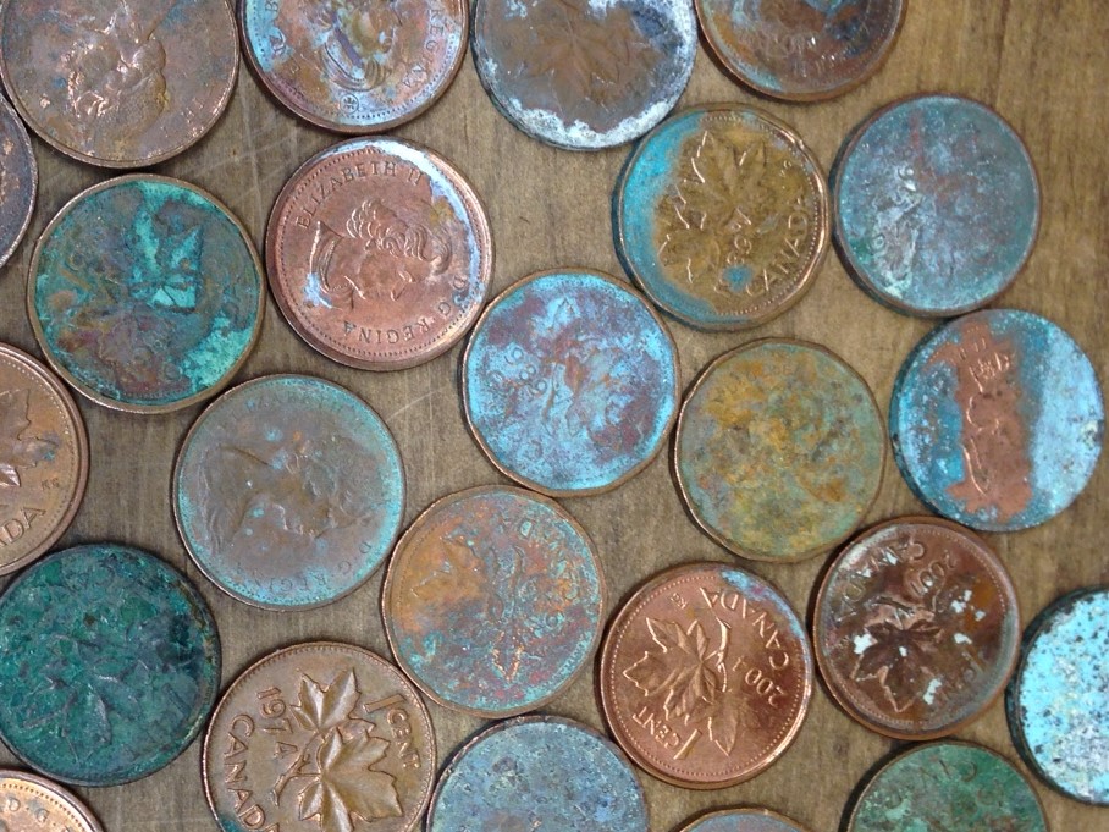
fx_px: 1057
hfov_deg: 55.4
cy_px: 416
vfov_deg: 42.9
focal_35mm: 33
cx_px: 554
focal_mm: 4.12
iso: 50
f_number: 2.4
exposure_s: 1/60
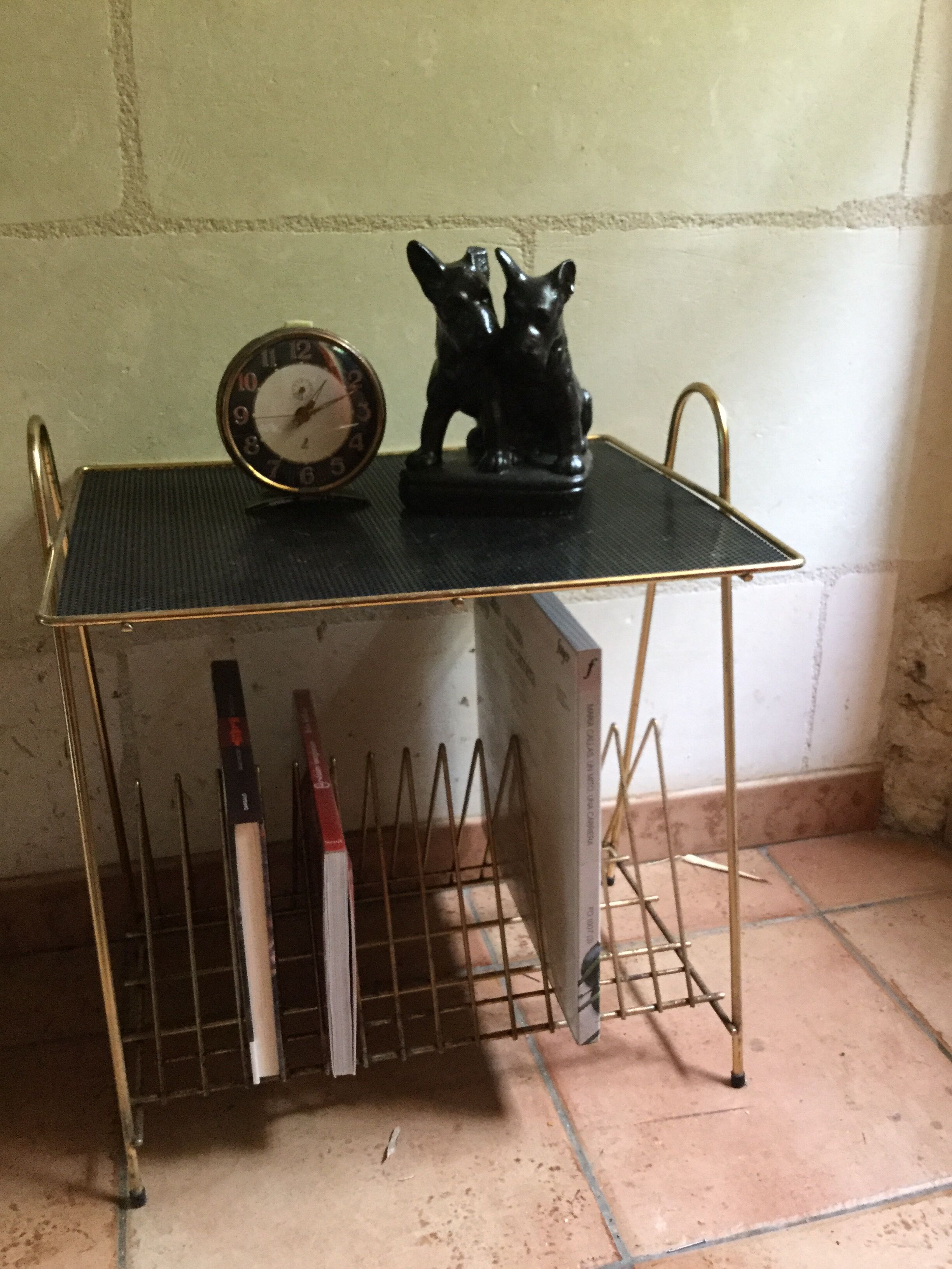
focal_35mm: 31
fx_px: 1137
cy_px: 634
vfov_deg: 58.4
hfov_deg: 45.4
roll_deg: -0.1
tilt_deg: -22.4
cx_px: 476
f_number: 2.4
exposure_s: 1/20
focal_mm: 3.3
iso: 200
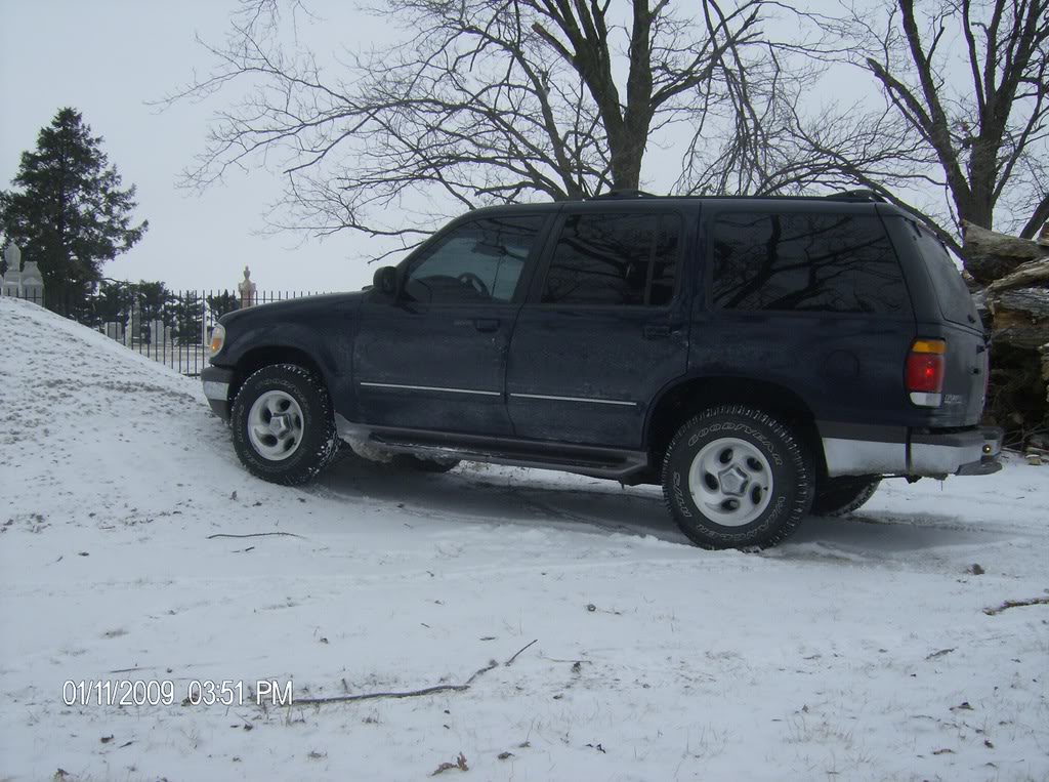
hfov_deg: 51.5
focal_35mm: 36
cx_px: 524
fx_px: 1088
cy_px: 391
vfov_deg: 39.5
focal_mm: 6
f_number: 4.7
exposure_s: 1/222
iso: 100
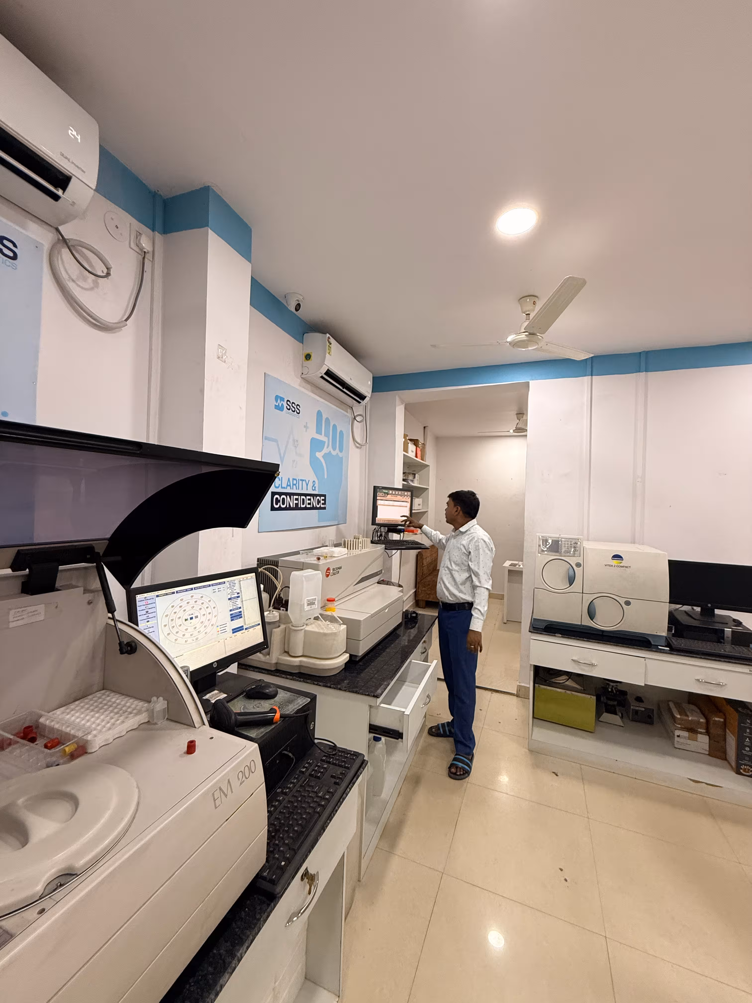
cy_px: 502
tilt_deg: +1.1
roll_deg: -2.6
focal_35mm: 14
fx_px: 406
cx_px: 376
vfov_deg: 102.1
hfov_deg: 85.7
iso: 250
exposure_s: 1/100
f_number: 2.2
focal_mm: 2.22
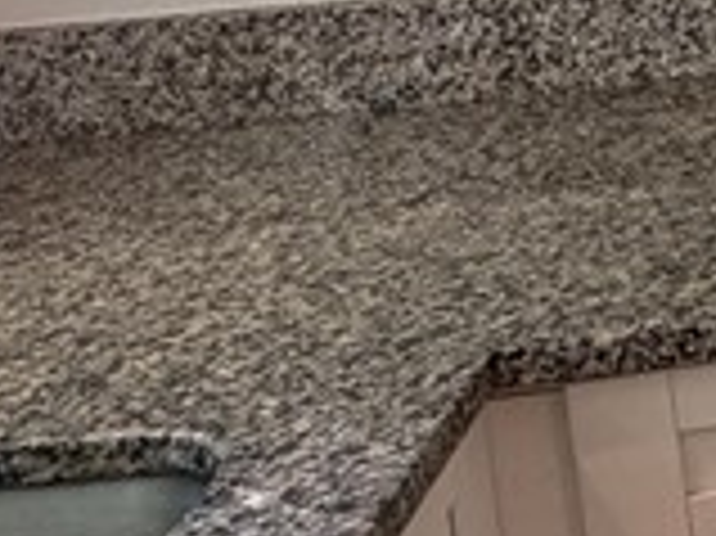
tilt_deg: -11.6
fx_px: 1860
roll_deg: +1.9
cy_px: -158
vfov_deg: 15.6
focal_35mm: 90
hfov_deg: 15.3
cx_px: 1599
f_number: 2.2
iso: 160
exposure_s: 1/120
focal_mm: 2.22
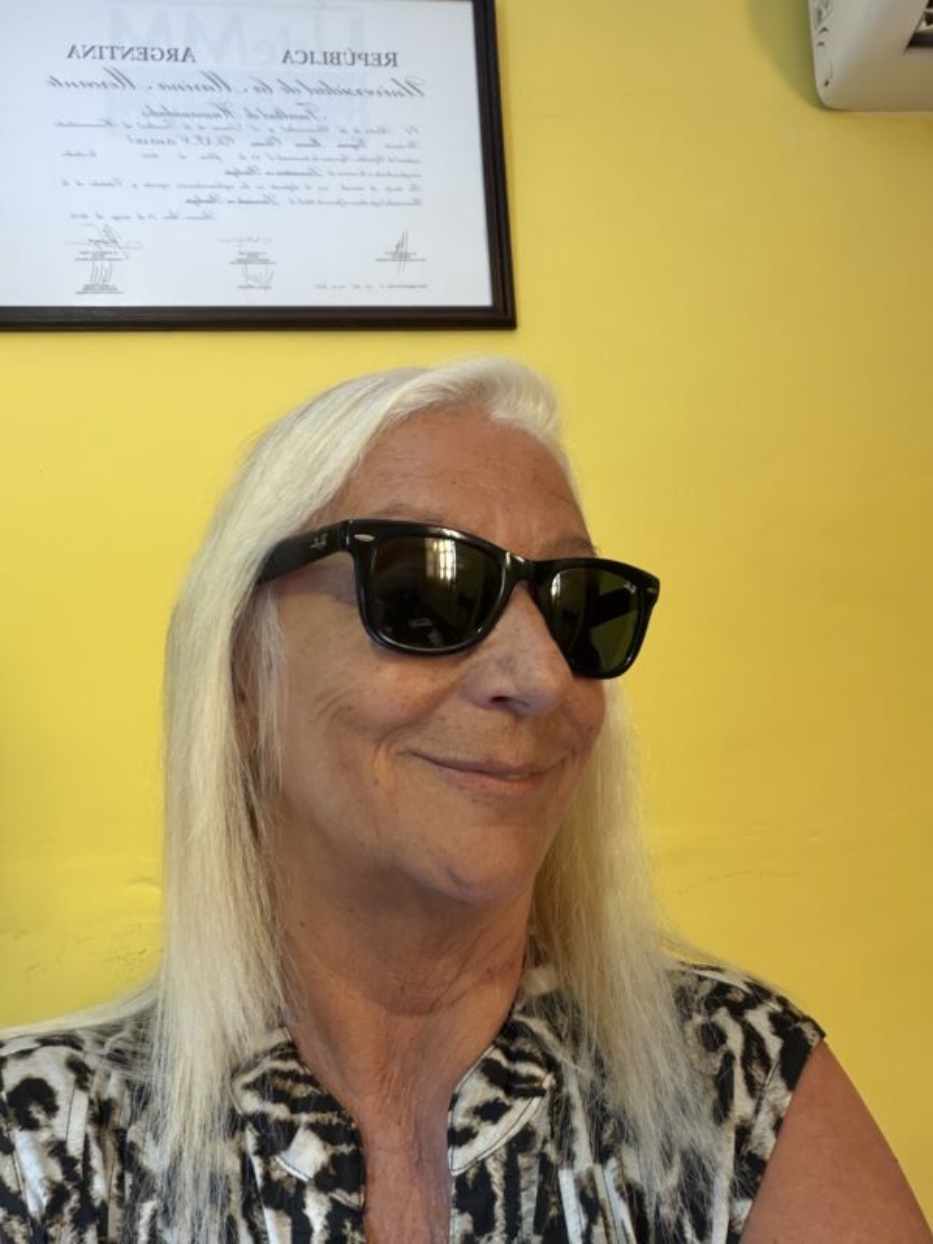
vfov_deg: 60.0
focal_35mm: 30
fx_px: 1078
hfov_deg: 46.8
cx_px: 466
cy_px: 622
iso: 320
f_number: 1.9
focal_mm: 2.71
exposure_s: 1/25
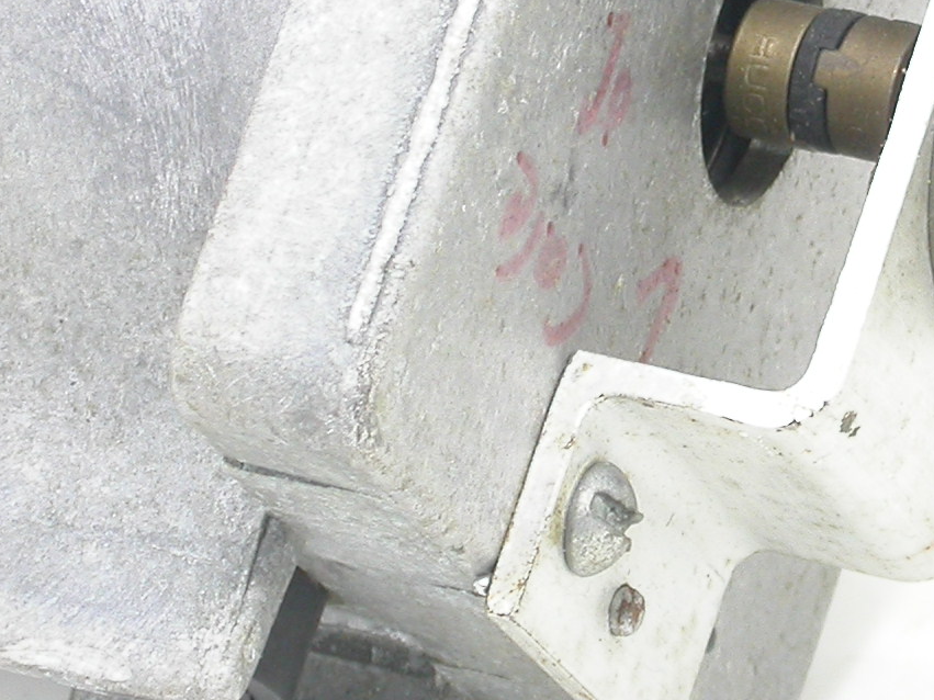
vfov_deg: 3.8
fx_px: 10440
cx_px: 825
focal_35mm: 387
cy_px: 64
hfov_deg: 5.1
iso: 100
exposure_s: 1/18
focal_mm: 30
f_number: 4.9
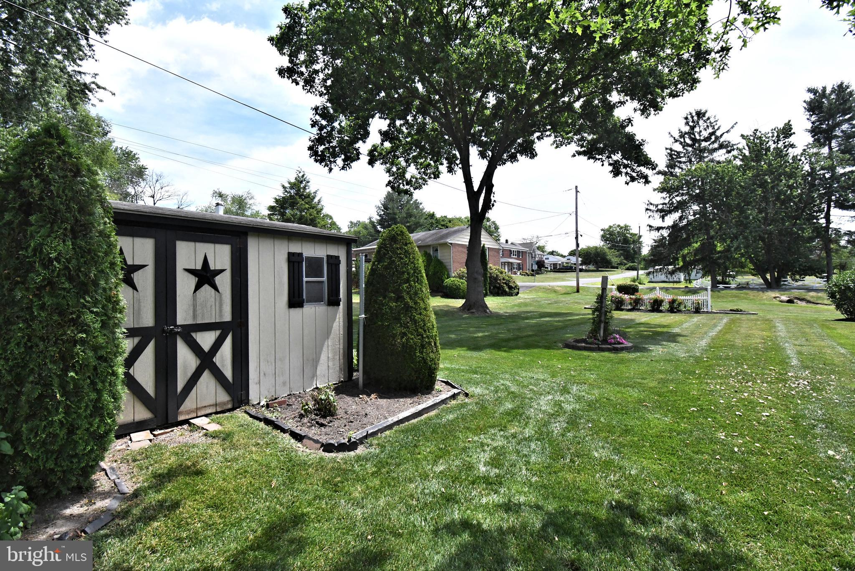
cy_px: 286
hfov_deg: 96.7
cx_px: 428
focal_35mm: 16
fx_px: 380
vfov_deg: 73.8
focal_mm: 11
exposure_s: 1/2500
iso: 2500
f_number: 10
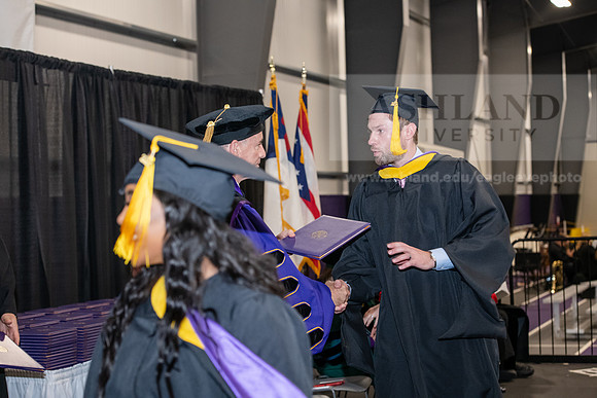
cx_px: 298
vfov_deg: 19.5
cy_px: 199
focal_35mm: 70
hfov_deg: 28.8
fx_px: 1161
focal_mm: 70
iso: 2500
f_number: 5
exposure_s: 1/200
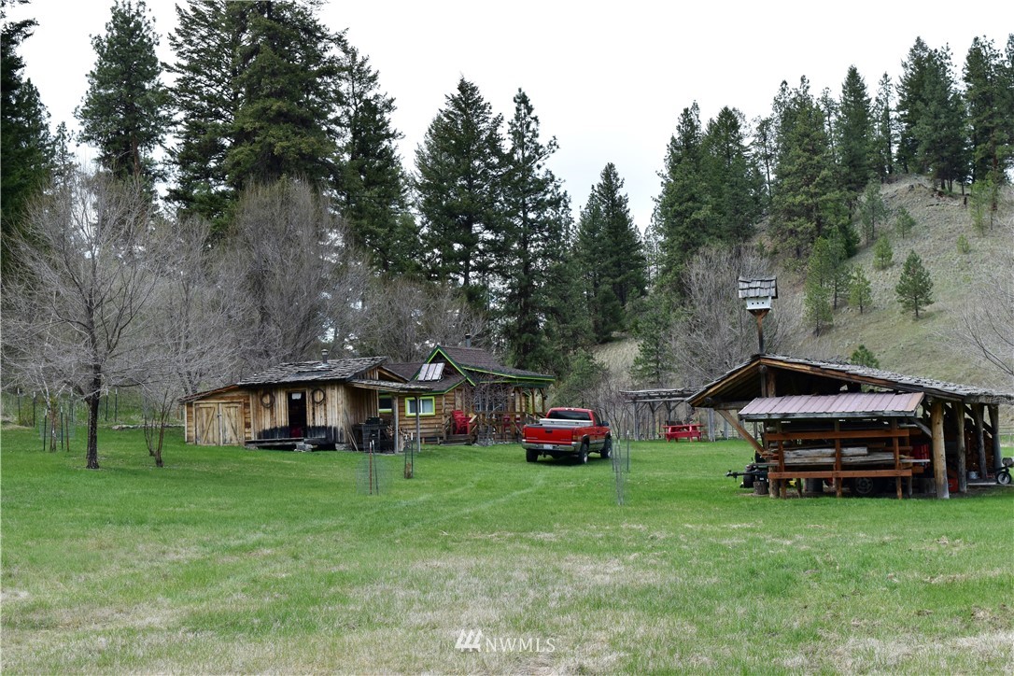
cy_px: 338
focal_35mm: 60
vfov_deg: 22.6
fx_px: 1690
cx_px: 507
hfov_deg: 33.4
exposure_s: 1/400
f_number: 11
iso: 400
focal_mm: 40
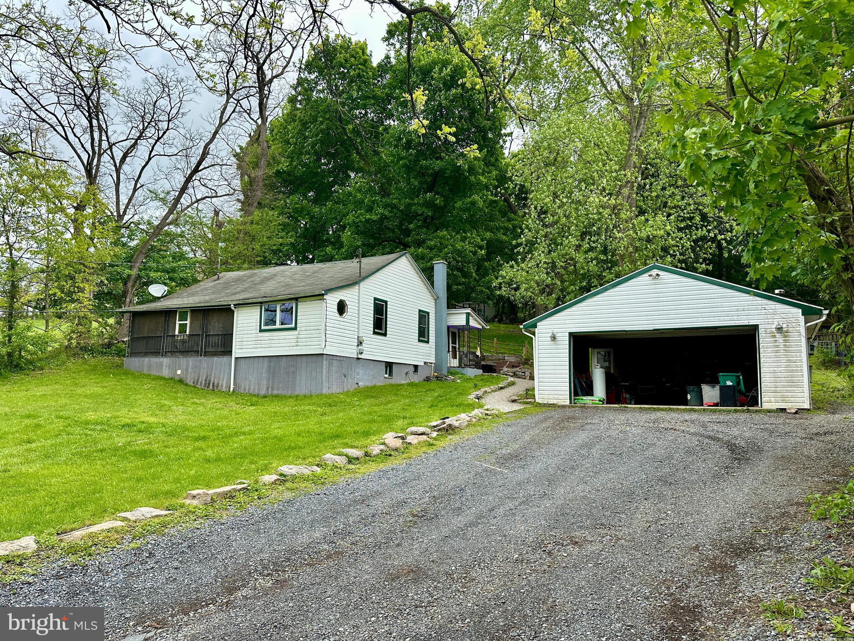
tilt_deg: +8.0
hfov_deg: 71.6
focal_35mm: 24
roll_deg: -1.6
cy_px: 320
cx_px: 427
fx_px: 592
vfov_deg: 56.8
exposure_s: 1/1357
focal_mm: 6.86
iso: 80
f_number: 1.78
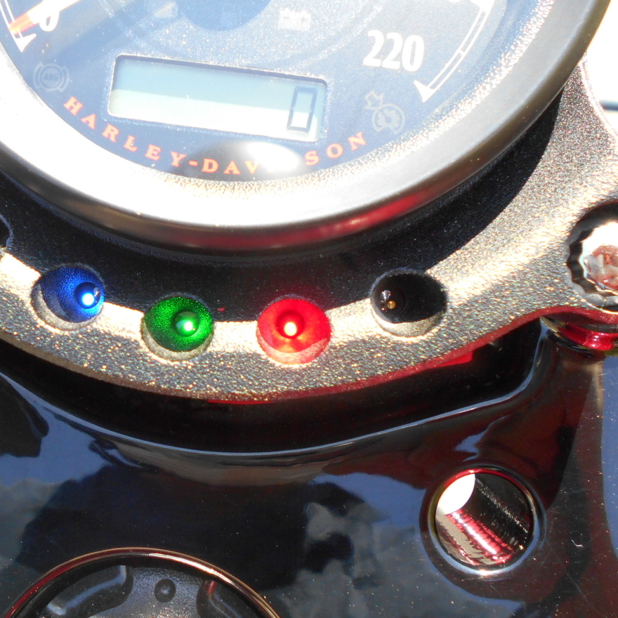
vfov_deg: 40.9
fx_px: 828
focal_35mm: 41
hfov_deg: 40.5
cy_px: 304
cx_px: 215
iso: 250
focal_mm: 5.8
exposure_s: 1/250
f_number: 3.6
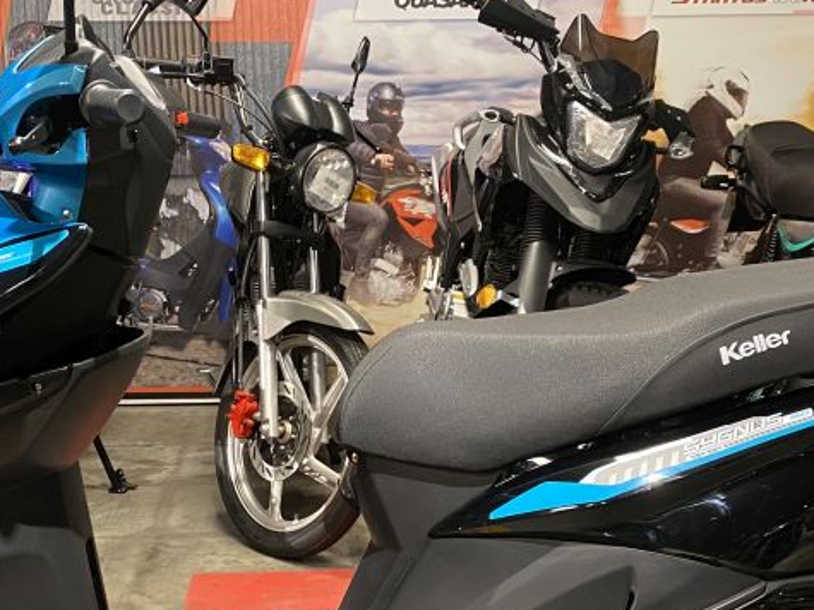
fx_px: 1364
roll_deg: +1.1
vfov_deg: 25.0
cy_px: 426
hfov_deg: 33.2
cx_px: 355
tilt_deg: -13.0
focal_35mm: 58
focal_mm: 4.25
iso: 320
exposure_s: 1/50
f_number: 1.8
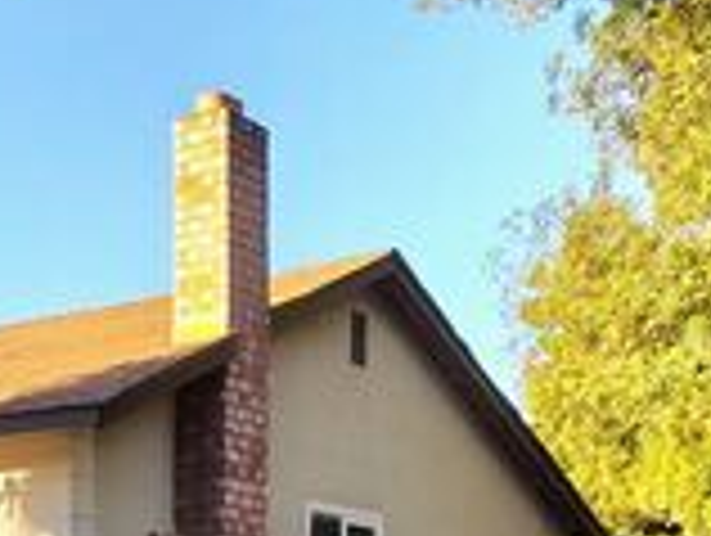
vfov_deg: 13.7
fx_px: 2078
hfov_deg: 16.4
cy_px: 838
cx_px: -556
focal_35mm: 101
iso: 100
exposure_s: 1/173
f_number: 1.8
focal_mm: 5.56
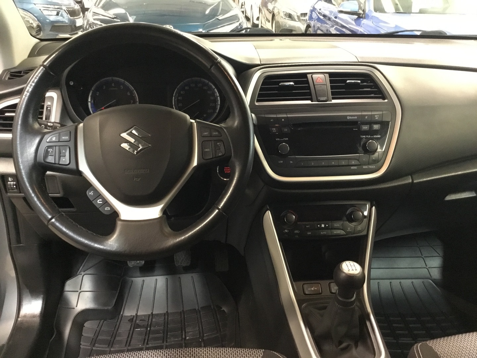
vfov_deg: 45.4
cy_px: 179
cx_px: 238
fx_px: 427
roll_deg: +0.0
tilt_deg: -24.8
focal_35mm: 31
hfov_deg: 58.4
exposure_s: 1/17
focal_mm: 3.3
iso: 400
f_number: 2.4
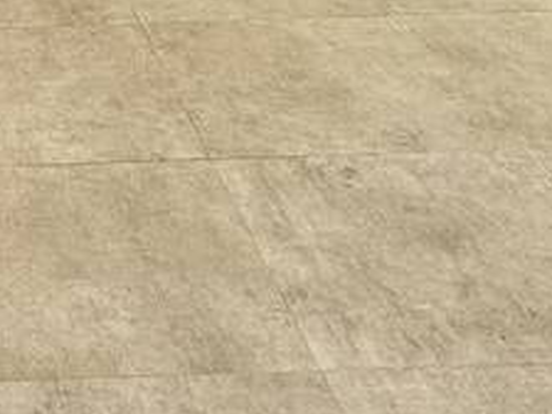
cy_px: -569
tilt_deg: +0.0
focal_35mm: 90
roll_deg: +0.7
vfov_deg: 12.8
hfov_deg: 20.0
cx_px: -165
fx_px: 1435
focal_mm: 2.22
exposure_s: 1/587
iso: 40
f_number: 2.2
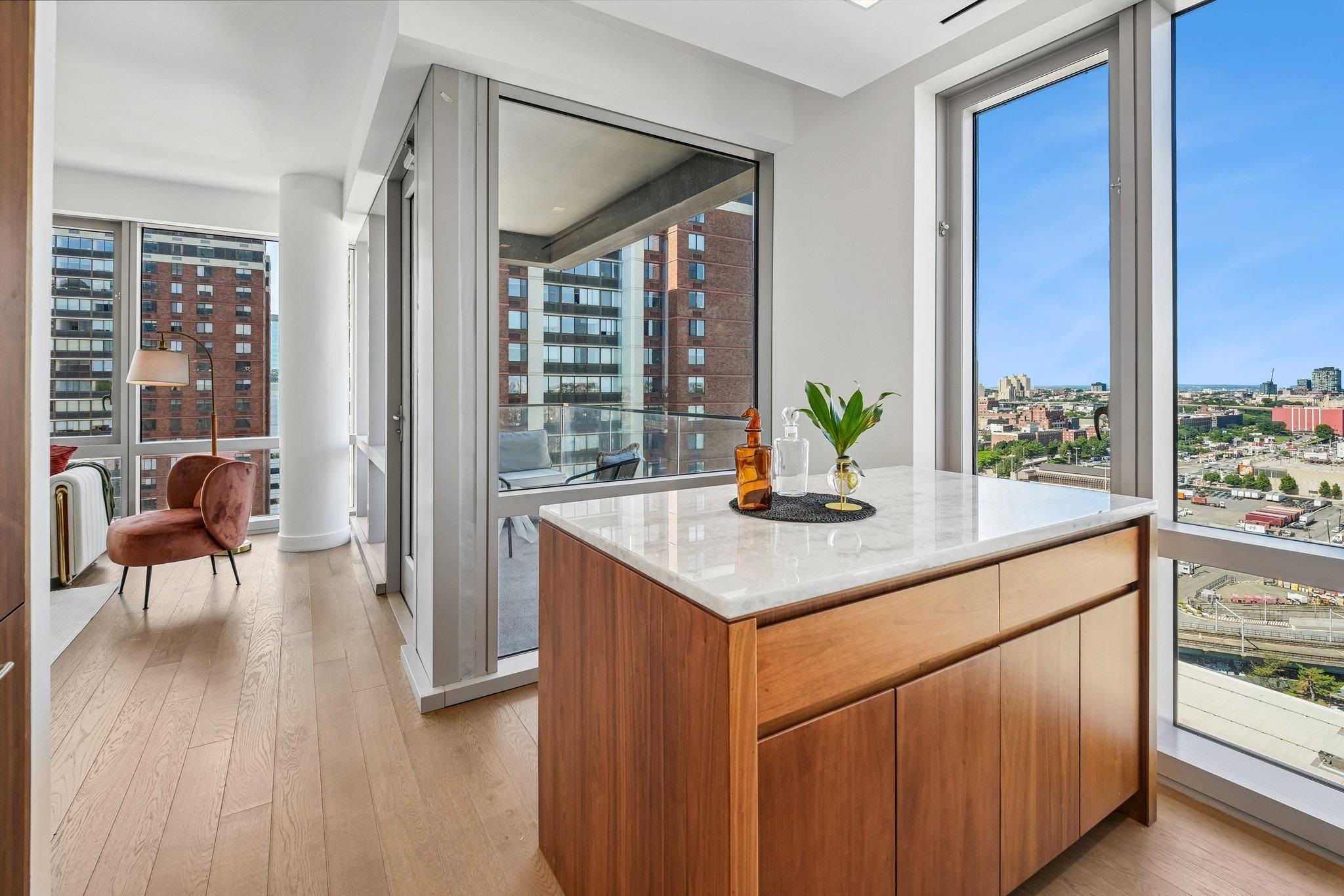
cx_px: 672
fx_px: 523
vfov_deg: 81.2
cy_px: 448
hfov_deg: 104.3
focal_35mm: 14
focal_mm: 14
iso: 400
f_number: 7.1
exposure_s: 1/125
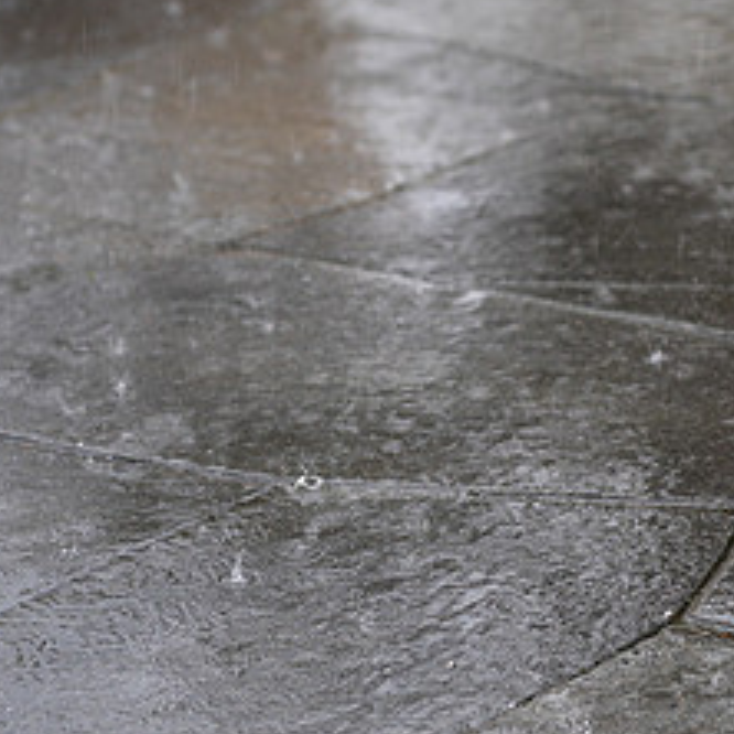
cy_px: 593
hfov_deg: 9.2
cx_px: 698
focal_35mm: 189
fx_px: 4534
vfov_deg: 9.2
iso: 400
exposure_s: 1/250
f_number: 2.2
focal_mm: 85
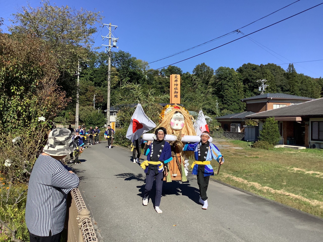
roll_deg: -0.2
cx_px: 162
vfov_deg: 45.4
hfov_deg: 58.4
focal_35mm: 31
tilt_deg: +0.0
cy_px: 121
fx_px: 289
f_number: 2.4
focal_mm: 3.3
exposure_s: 1/2262
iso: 25
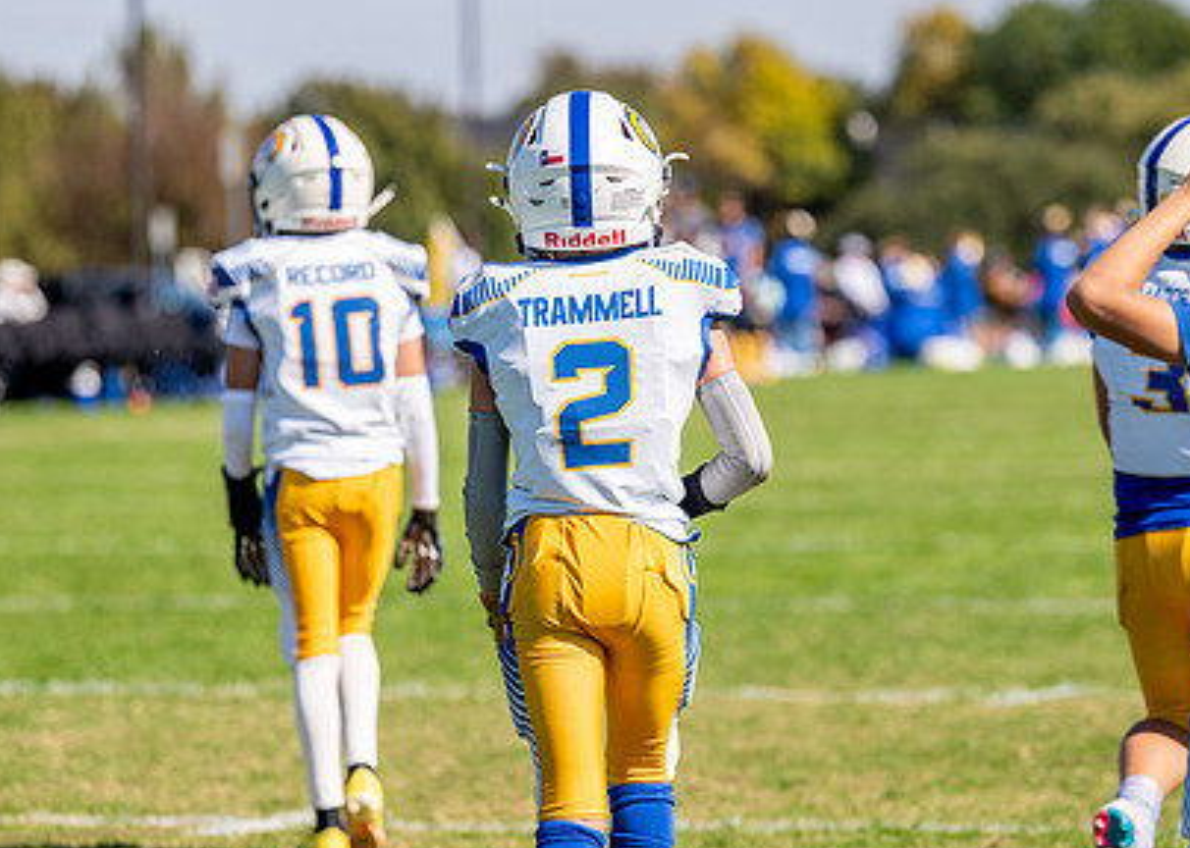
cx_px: 567
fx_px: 7937
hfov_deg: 8.6
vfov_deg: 6.1
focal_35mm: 235
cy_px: 511
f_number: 2.8
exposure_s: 1/5000
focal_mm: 138
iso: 250
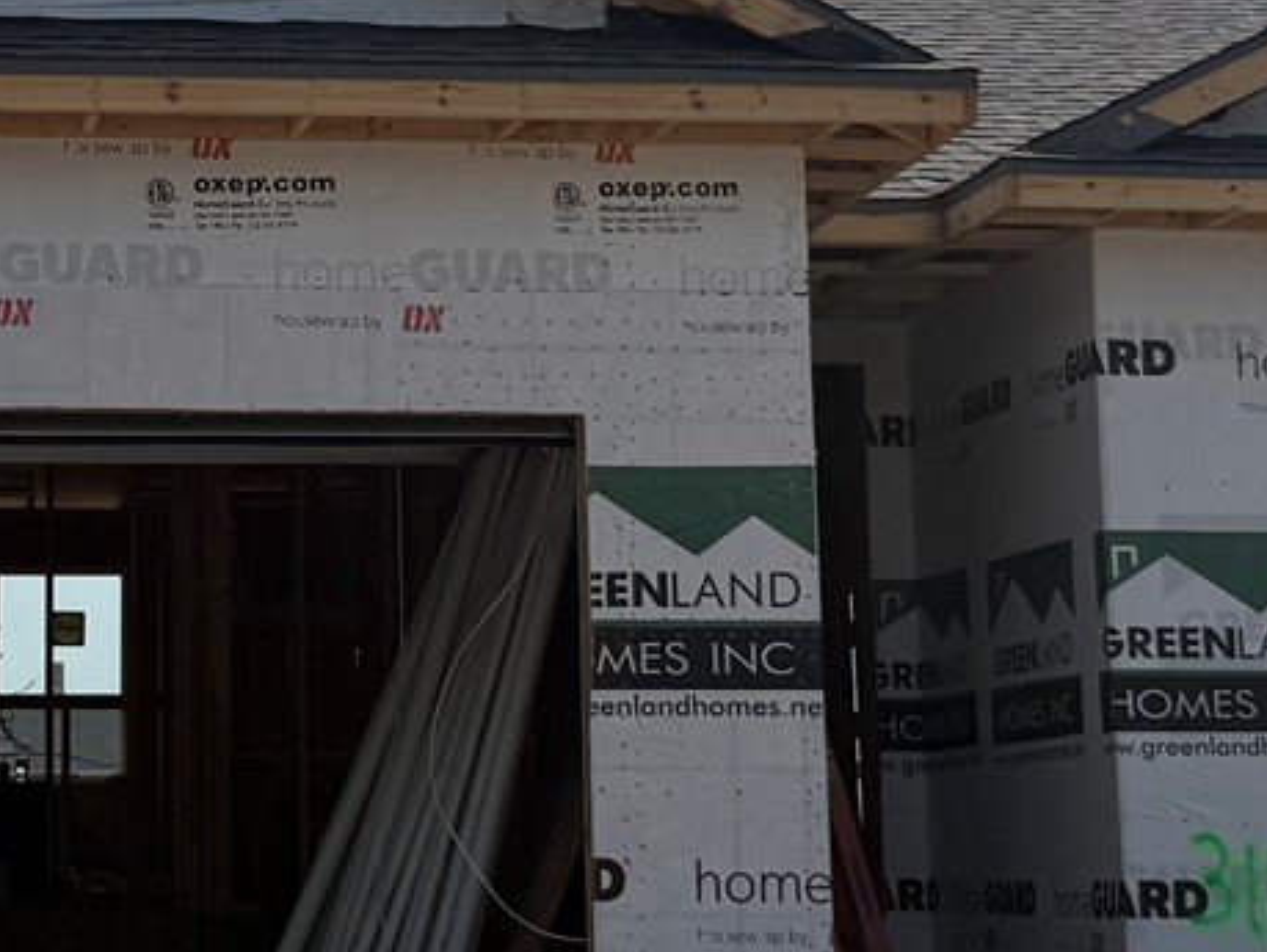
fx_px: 3919
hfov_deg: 18.1
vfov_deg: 13.7
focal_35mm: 107
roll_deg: -0.1
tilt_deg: +11.3
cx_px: 149
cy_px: 116
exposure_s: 1/14286
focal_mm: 6.76
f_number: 1.78
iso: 80
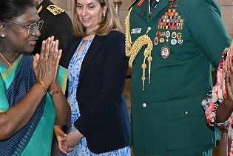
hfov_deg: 33.8
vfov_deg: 22.9
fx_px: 382
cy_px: 56
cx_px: 143
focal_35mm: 59
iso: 1600
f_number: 4
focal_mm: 24
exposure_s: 1/250
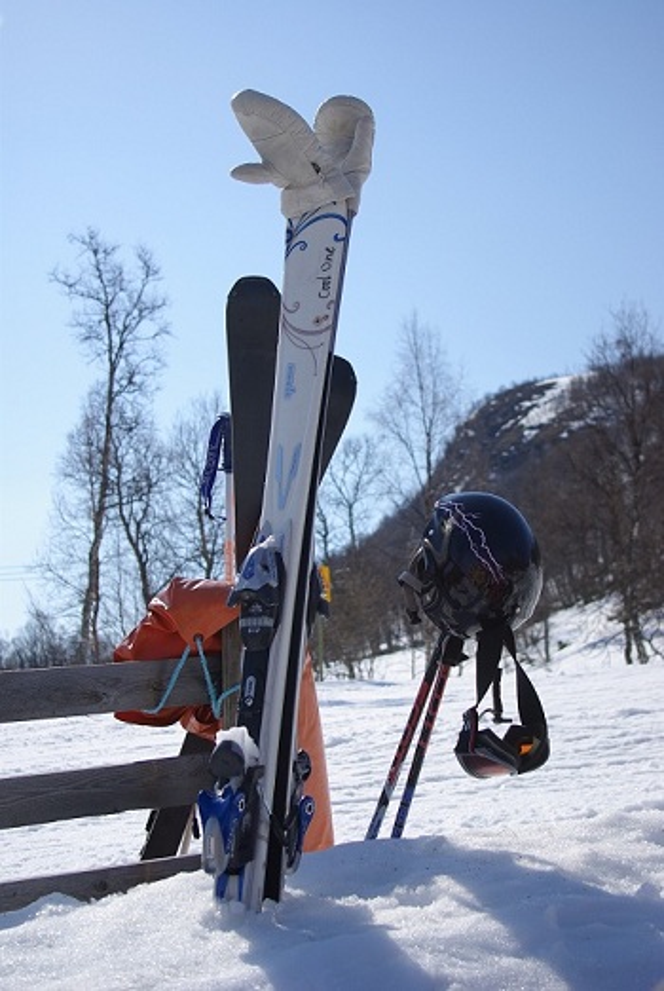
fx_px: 1447
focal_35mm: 52
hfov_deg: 25.9
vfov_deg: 37.8
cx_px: 332
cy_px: 496
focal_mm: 35
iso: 100
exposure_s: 1/1000
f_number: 4.5
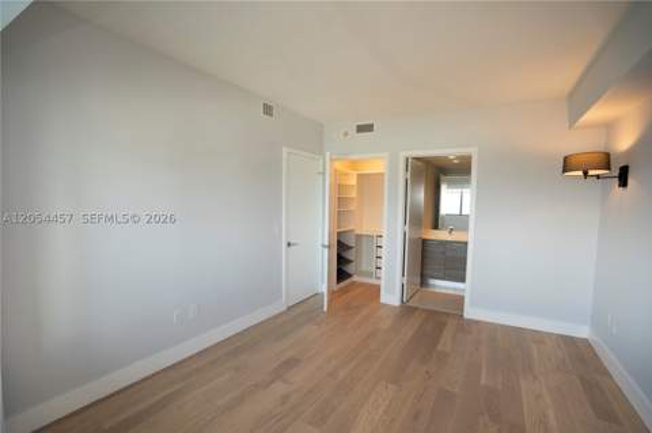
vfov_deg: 73.6
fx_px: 289
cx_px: 326
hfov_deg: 96.8
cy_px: 216
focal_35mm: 16
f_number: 4
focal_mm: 16
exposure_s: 1/60
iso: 250
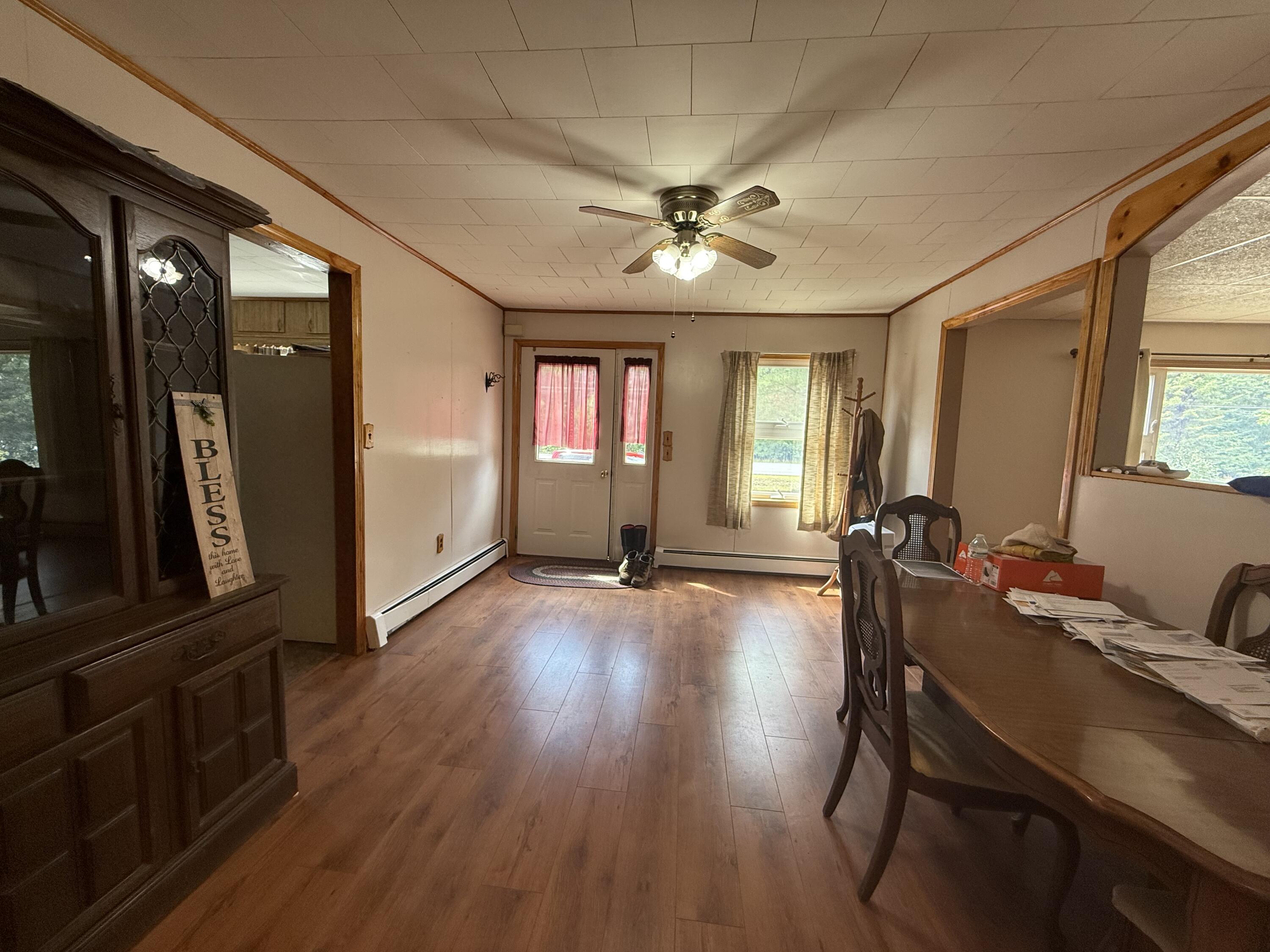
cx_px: 635
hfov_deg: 102.1
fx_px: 514
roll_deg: -2.3
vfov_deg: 85.7
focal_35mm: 14
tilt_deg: -5.5
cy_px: 476
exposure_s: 1/120
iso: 200
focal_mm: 2.22
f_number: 2.2
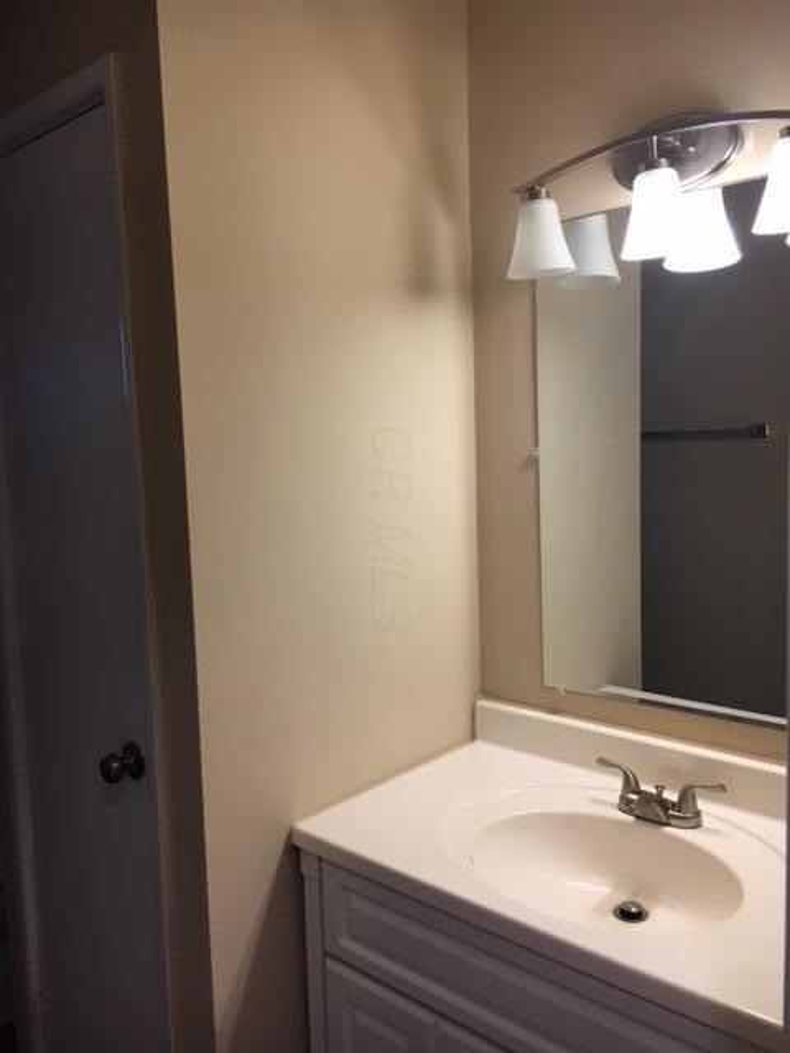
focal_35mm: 29
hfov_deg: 48.2
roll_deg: +3.4
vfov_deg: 61.7
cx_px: 395
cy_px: 526
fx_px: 882
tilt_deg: -2.9
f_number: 2.2
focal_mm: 4.15
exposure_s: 1/30
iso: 25
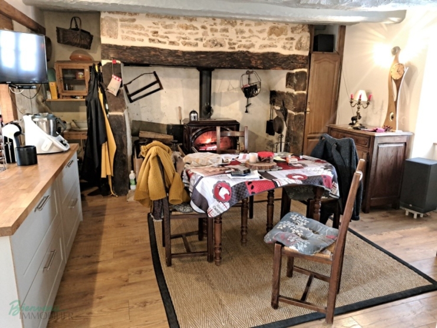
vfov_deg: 56.8
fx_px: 303
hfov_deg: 71.6
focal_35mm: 24
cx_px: 218
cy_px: 164
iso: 640
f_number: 1.8
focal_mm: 5.23
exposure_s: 1/25
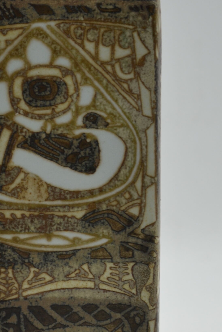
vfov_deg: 10.2
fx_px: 1868
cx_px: 74
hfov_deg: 6.8
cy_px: 241
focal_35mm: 202
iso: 100
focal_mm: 48
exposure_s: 1/60
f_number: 5.6
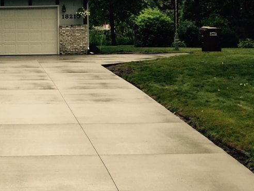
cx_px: 21
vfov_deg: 18.6
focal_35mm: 79
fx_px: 580
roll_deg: +0.9
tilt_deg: -3.5
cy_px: 61
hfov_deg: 24.0
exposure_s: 1/347
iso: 32
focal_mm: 4.15
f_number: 2.2
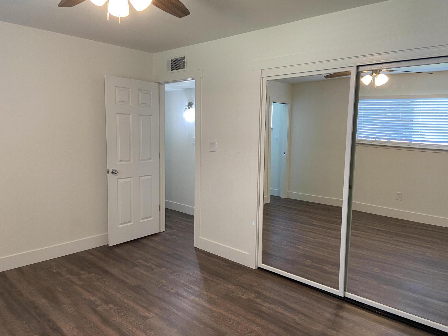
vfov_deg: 53.1
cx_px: 224
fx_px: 336
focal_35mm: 26
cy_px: 168
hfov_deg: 67.3
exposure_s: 1/60
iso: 100
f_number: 1.8
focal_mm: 4.25
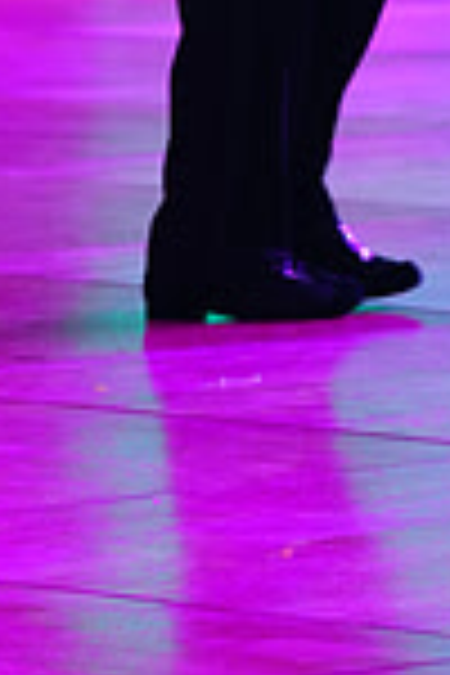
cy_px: -536
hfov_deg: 2.7
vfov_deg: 4.1
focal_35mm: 503
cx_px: 232
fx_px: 9431
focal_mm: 130
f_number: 4
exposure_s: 1/400
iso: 2000
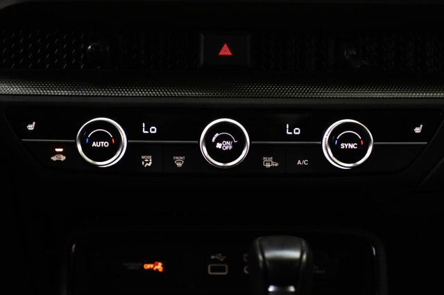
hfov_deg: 21.9
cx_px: 222
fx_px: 1146
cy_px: 148
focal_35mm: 93
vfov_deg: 14.7
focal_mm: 62
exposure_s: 1/200
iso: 640
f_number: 3.2
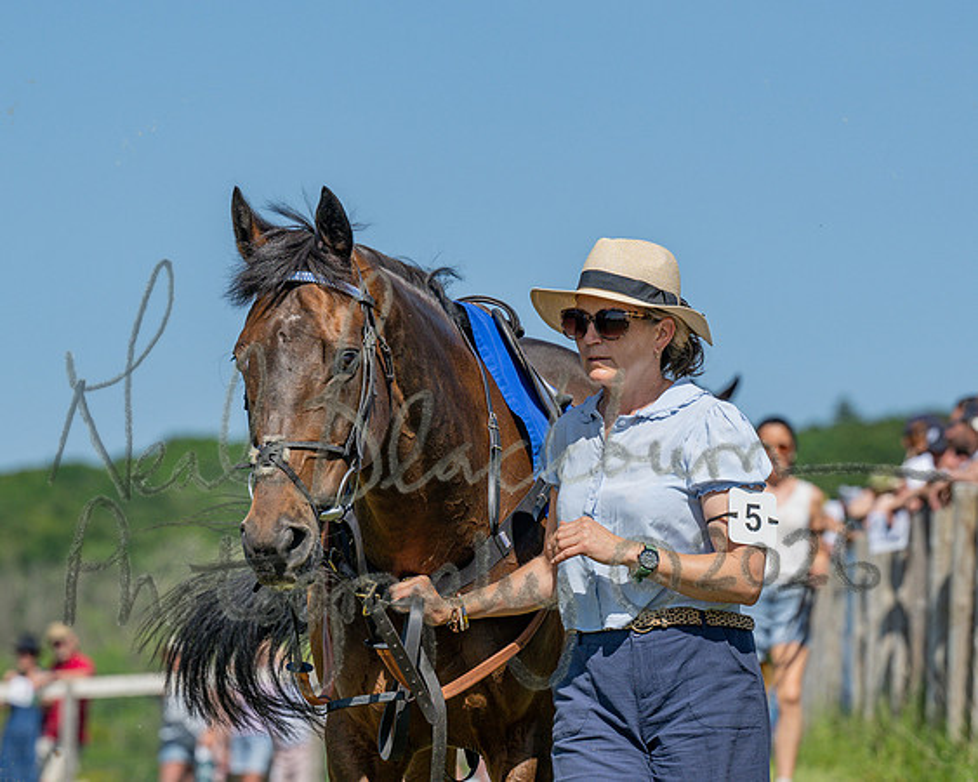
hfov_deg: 7.9
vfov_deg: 6.3
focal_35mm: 244
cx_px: 489
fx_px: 7074
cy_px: 391
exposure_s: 1/2500
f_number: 4.5
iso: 200
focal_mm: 145
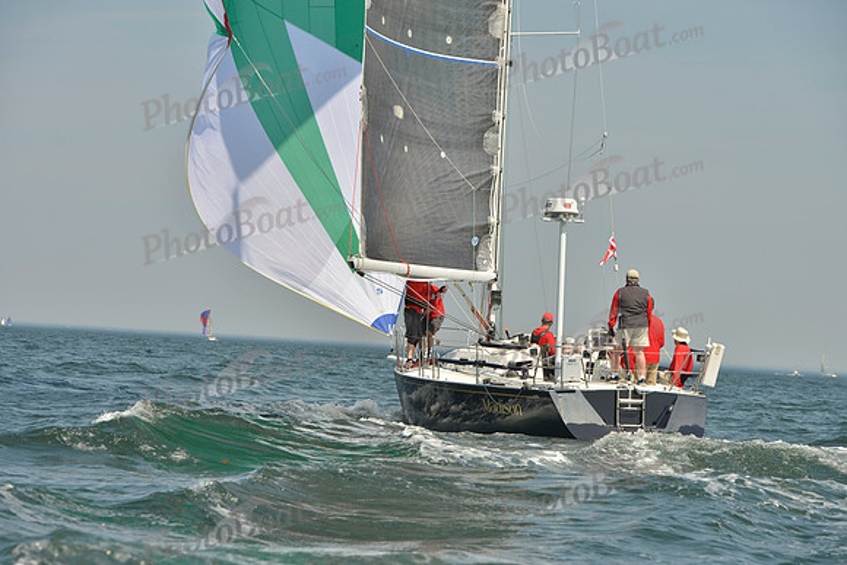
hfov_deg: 17.6
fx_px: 2730
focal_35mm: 116
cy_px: 282
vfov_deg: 11.8
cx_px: 424
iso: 200
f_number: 8
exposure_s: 1/1250
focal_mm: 116
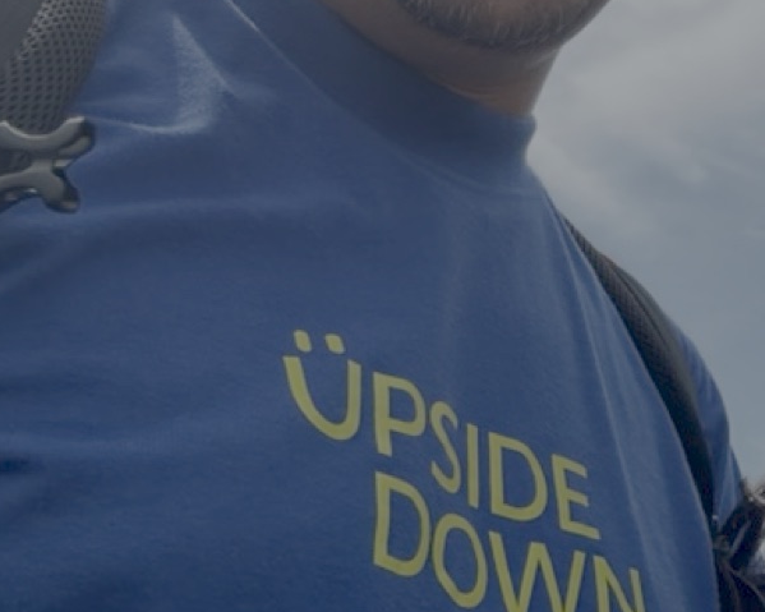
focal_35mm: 60
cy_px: -89
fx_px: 1358
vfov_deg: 23.5
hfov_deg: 26.4
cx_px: 1010
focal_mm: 2.69
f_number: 1.9
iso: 25
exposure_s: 1/900
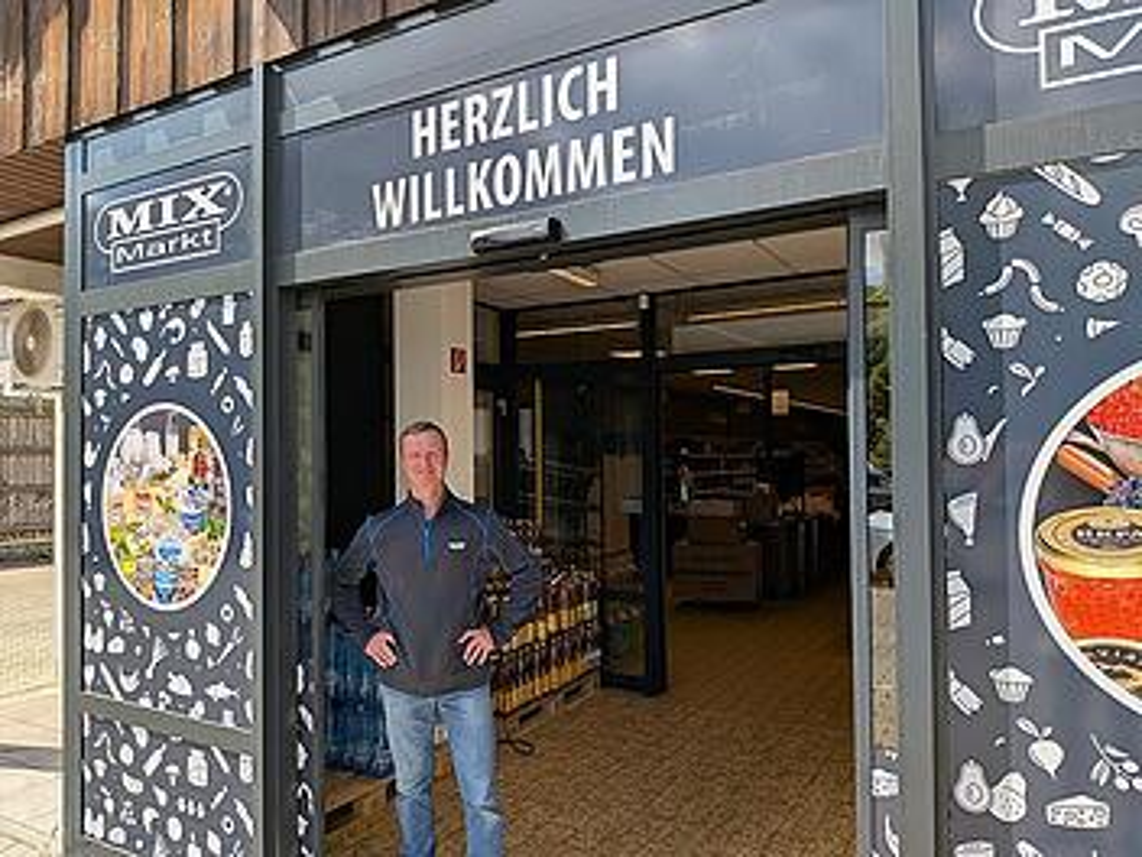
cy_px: 428
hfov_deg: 71.6
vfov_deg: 56.8
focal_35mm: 24
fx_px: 792
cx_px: 571
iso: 25
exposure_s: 1/739
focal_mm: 4.53
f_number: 1.7
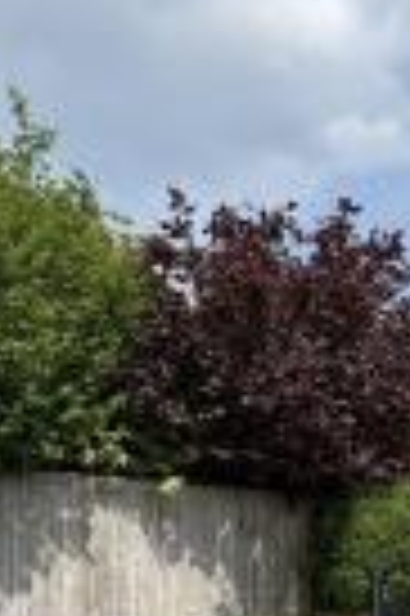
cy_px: 528
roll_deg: -1.3
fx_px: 771
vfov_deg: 41.0
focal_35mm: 45
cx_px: 480
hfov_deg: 26.7
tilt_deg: +2.7
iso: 50
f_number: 2.2
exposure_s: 1/1477
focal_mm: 2.22
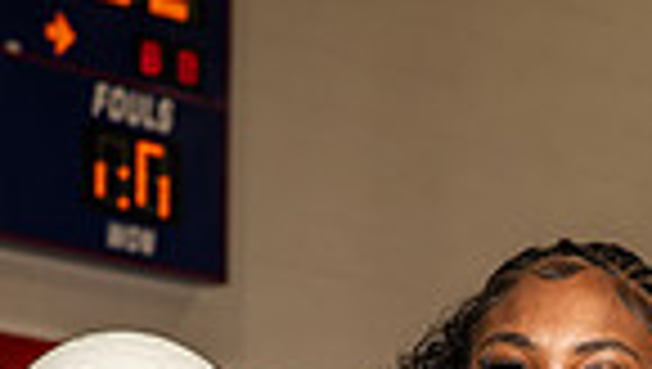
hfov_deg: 9.5
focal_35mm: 227
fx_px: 3930
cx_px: 531
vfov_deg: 5.2
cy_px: 900
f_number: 7.1
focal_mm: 70
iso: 320
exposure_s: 1/250
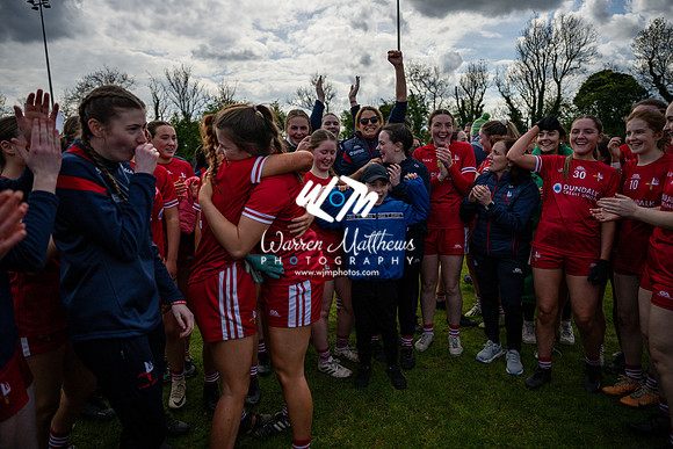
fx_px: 449
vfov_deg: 53.2
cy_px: 224
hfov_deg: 73.7
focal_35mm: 24
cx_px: 336
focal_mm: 24
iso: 125
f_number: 2.8
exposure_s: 1/8000
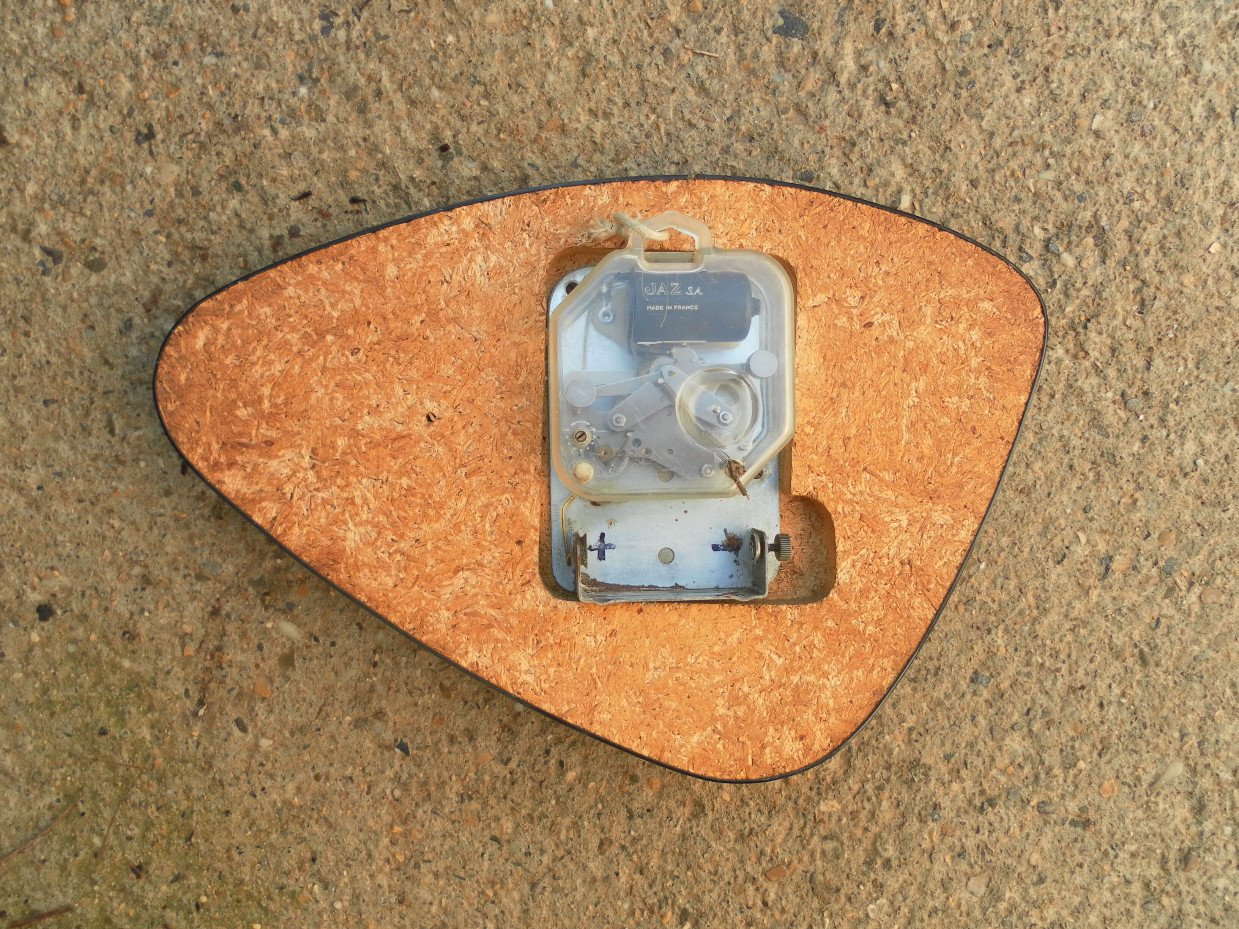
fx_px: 1002
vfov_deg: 49.7
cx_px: 620
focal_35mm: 28
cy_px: 464
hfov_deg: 63.4
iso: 80
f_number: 3.2
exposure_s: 1/160
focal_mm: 4.9
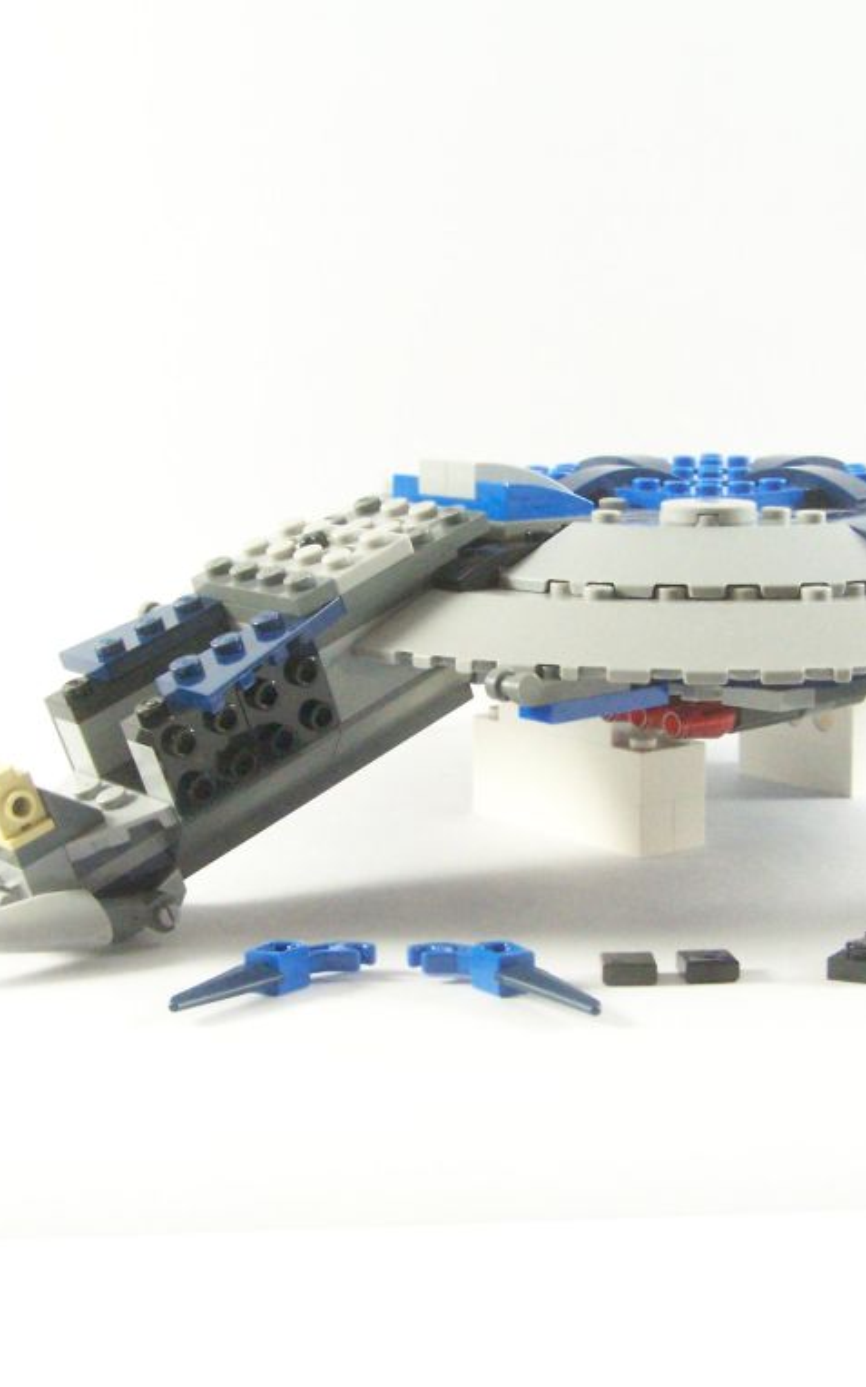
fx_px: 2041
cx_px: 530
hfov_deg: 23.9
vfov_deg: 37.5
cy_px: 695
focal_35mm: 54
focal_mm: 6.3
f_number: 4
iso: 400
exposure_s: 1/60
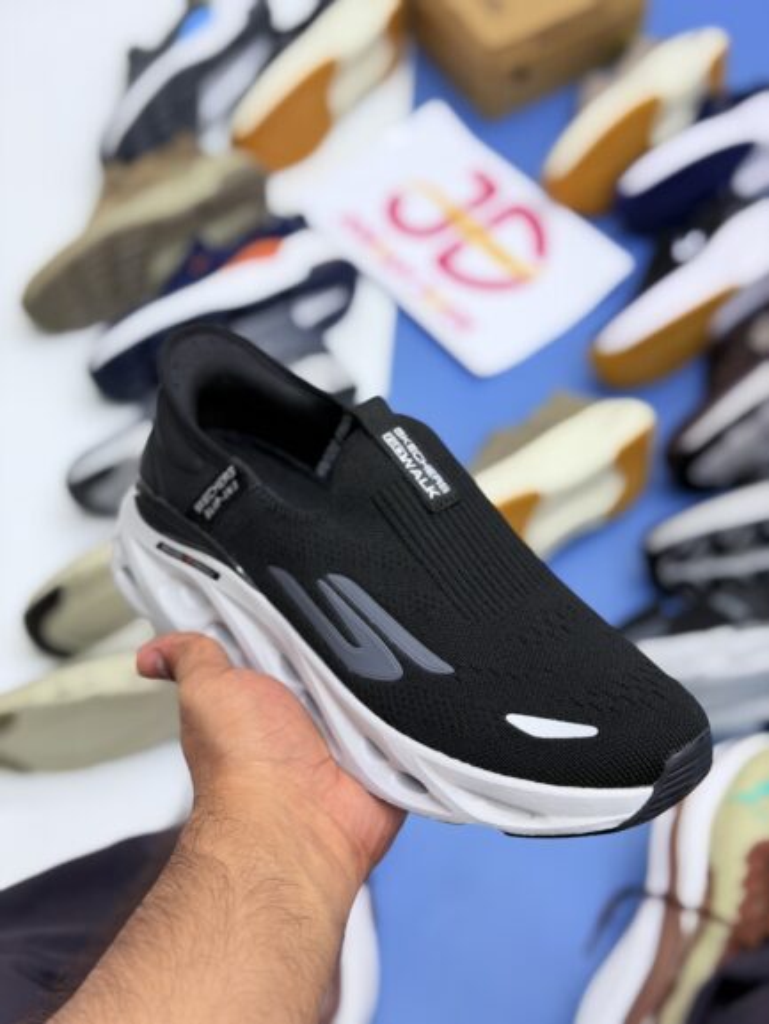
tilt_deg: -56.5
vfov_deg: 39.6
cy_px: 512
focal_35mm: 48
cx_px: 384
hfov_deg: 30.3
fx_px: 1421
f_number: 1.78
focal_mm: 6.76
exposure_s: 1/218
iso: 50
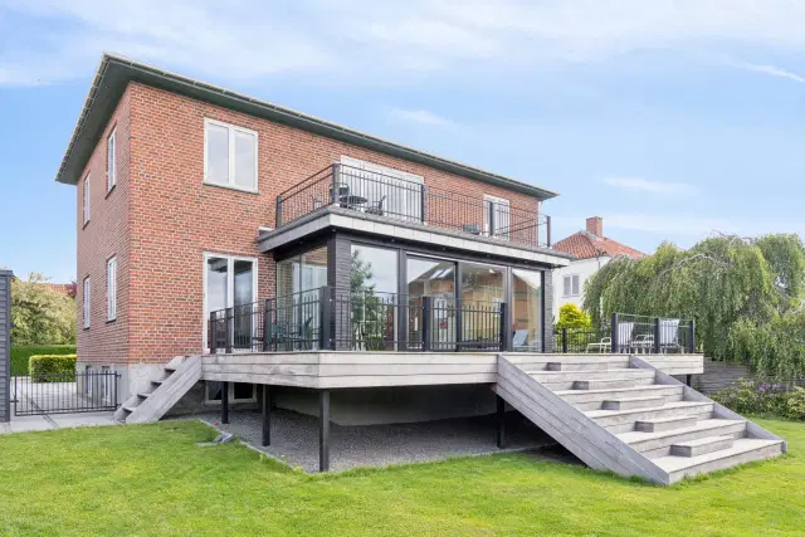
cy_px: 268
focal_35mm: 22
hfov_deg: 77.3
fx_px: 503
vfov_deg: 56.2
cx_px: 402
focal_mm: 15
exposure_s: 1/80
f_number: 8
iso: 200
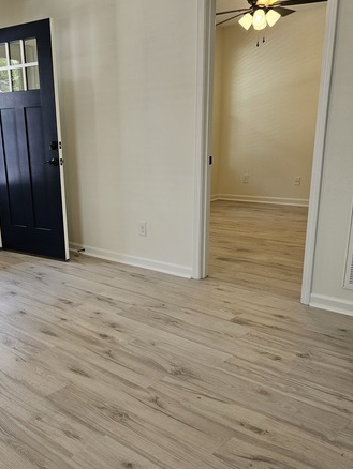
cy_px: 277
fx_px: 475
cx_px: 112
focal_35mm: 35
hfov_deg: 40.1
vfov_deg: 52.3
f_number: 1.8
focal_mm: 5.4
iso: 80
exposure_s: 1/120
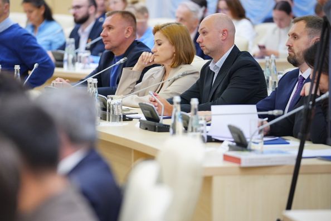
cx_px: 150
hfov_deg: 9.6
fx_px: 1967
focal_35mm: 214
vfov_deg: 6.4
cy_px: 112
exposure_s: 1/250
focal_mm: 182
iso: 2000
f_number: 2.8
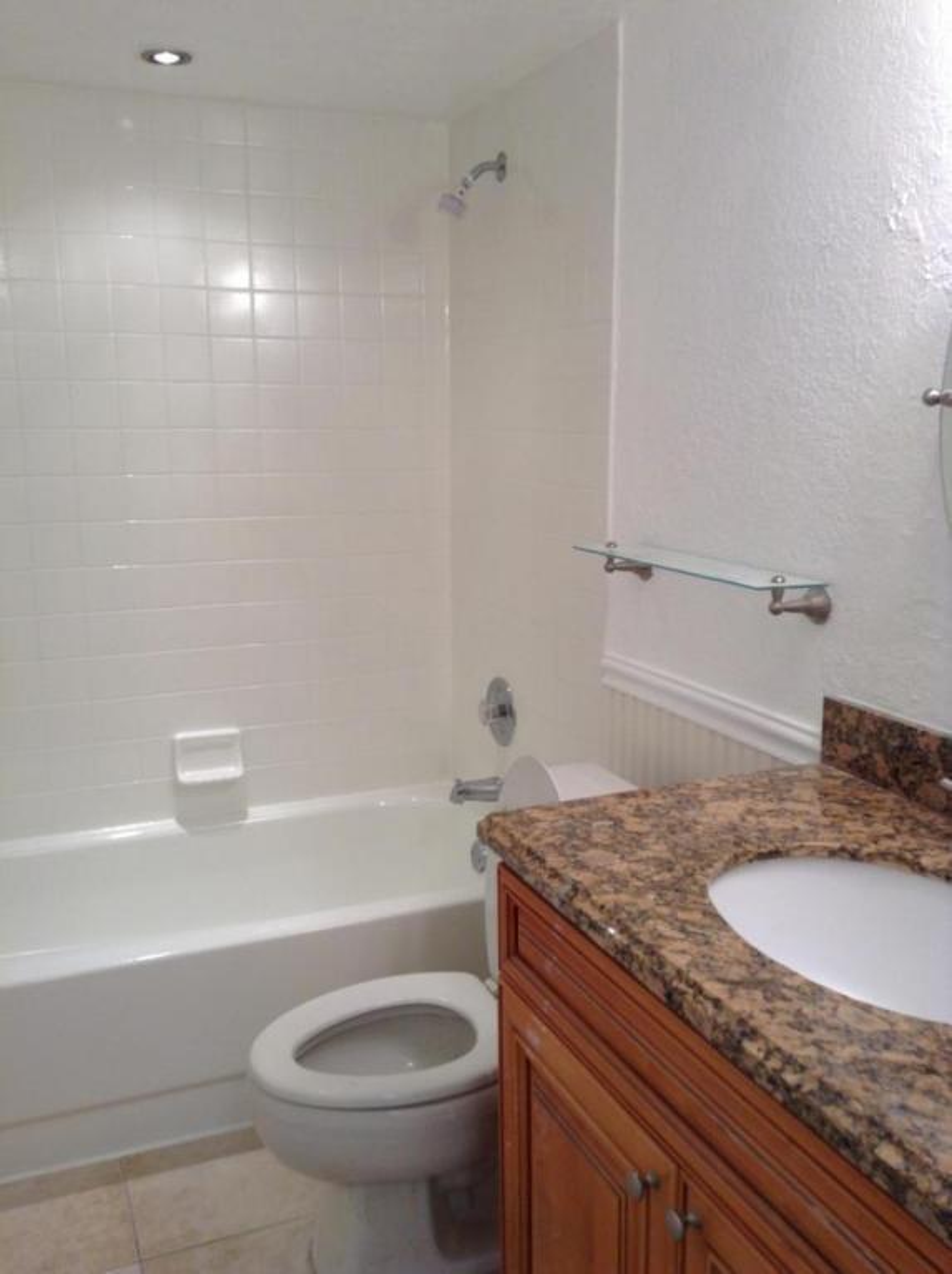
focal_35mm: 33
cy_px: 637
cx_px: 476
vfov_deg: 55.4
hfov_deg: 42.8
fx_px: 1213
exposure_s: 1/30
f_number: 2.4
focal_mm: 3.3
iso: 32
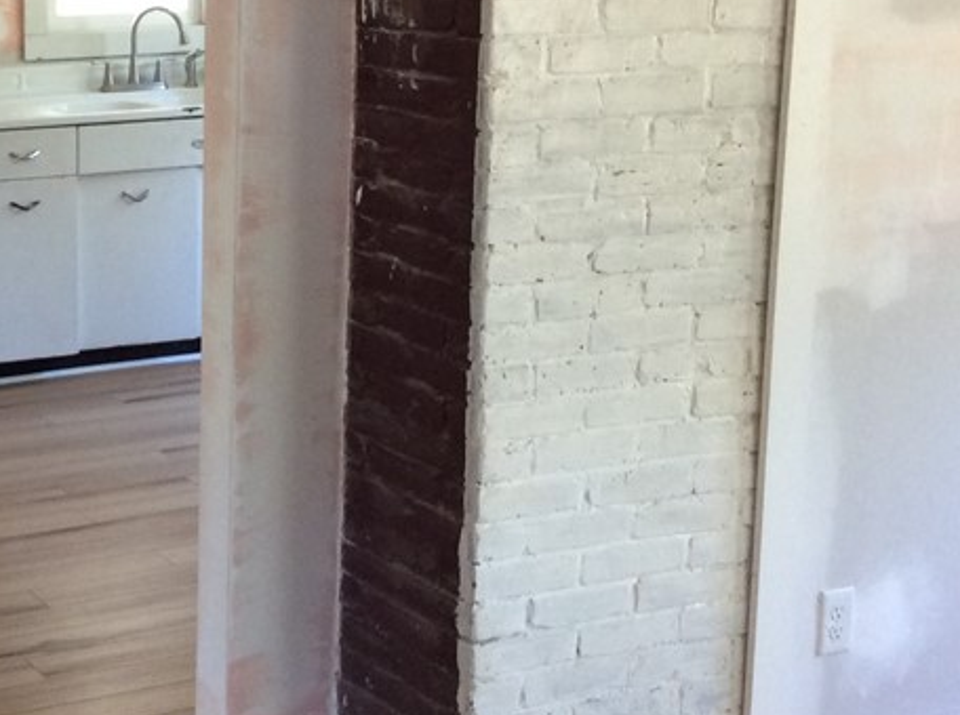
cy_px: 200
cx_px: 86
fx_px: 1993
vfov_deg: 20.2
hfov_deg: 26.2
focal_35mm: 72
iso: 100
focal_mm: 3.3
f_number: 2.4
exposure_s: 1/24
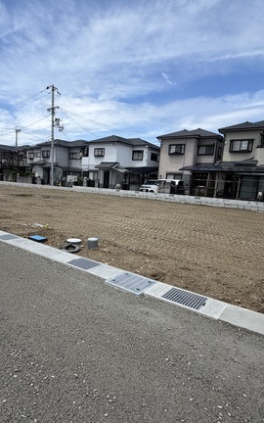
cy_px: 221
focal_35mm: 22
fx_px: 253
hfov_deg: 54.9
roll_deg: -2.6
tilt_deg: -9.4
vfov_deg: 79.6
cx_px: 114
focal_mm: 2.22
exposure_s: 1/928
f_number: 2.2
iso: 20
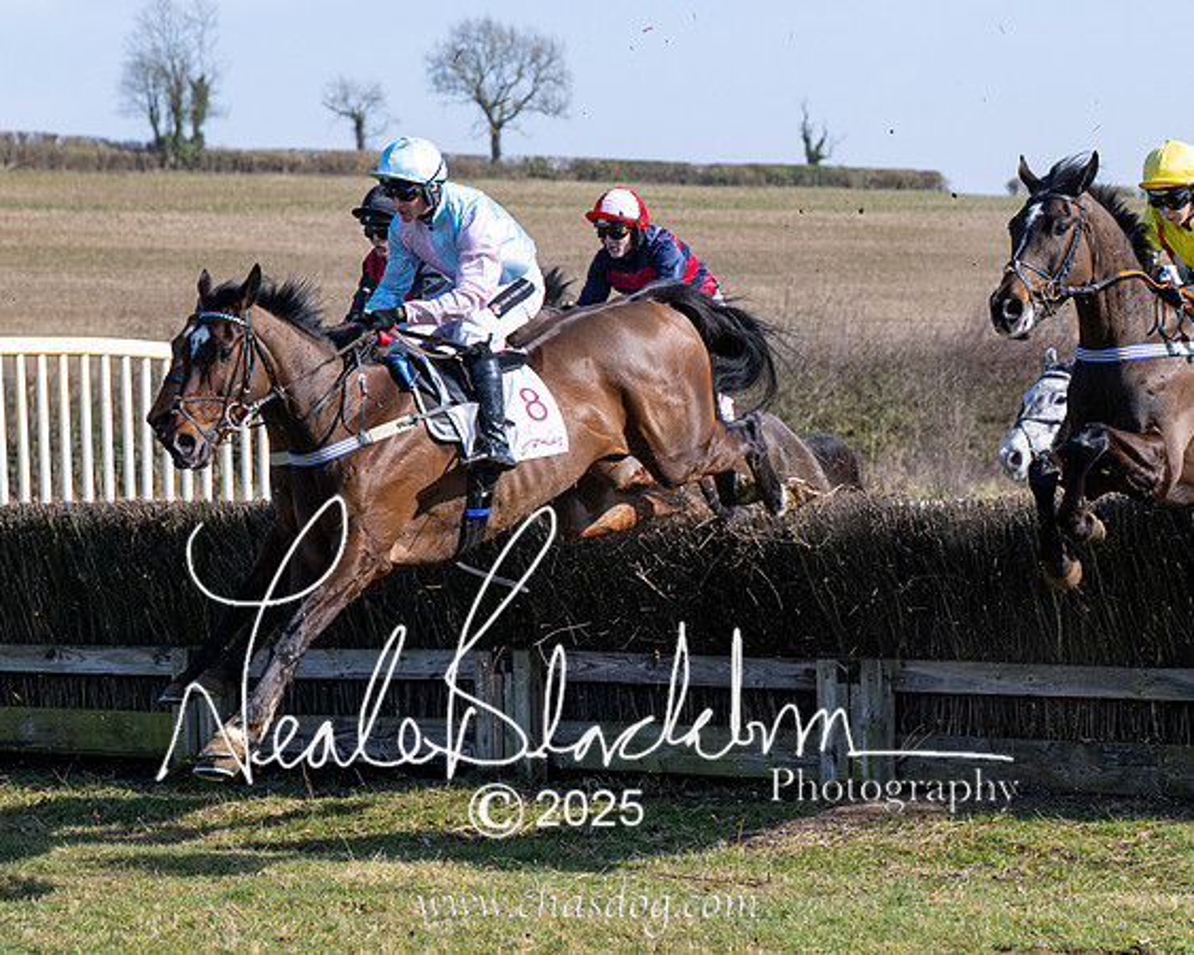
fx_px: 4913
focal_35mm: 139
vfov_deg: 11.1
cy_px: 407
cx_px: 633
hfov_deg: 13.9
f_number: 4
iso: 200
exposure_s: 1/2000
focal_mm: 70
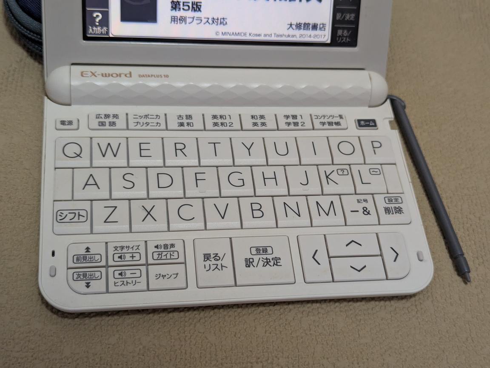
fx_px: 679
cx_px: 245
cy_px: 184
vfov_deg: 30.3
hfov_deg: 39.7
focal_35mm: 48
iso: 321
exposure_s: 1/147
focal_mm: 6.81
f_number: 1.85
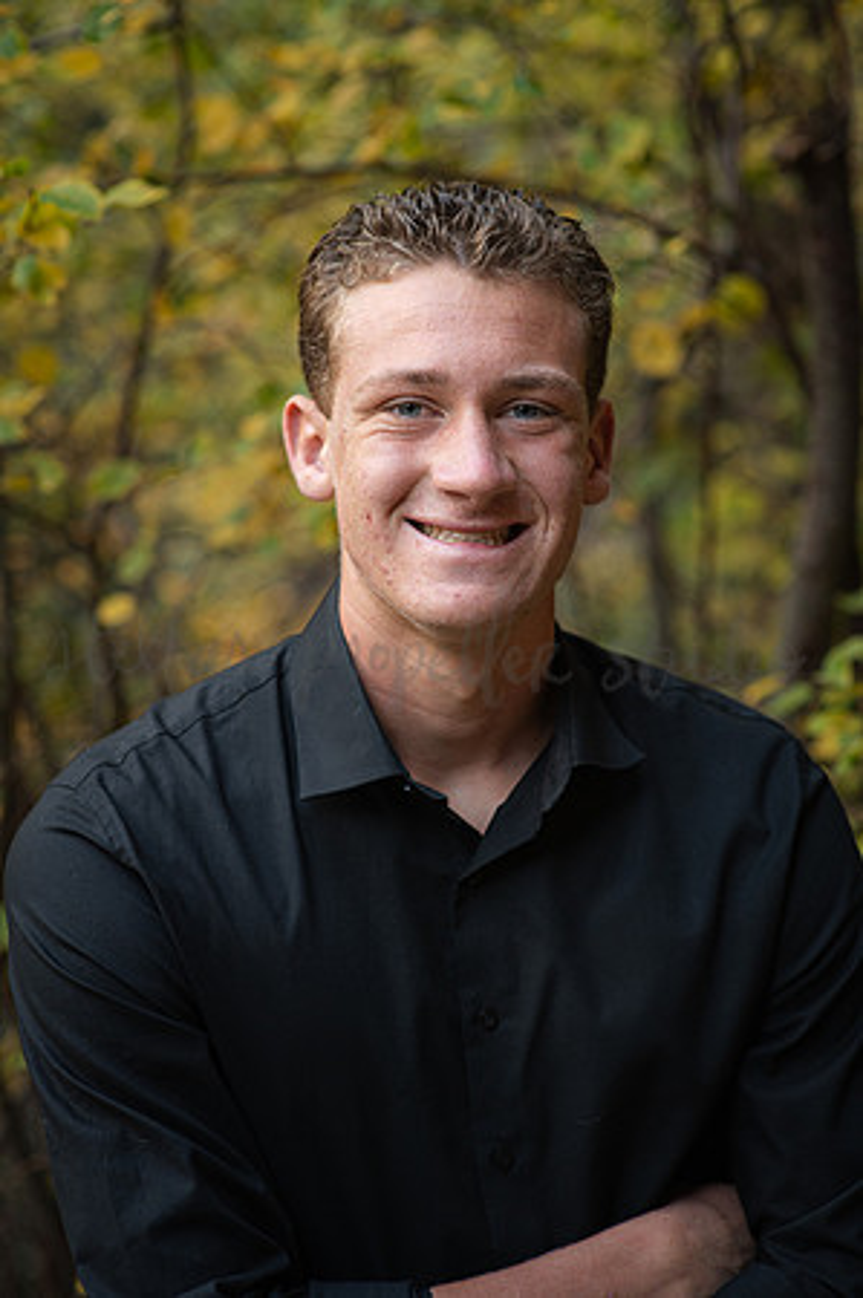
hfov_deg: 16.0
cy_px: 649
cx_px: 432
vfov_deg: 23.9
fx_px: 3063
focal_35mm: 85
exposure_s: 1/320
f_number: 2.5
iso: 640
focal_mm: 85
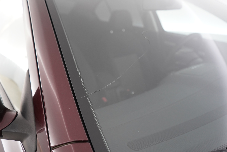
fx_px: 177
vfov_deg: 46.4
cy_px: 76
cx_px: 114
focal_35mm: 28
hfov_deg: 65.5
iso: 2000
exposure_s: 1/40
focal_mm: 28
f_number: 3.5
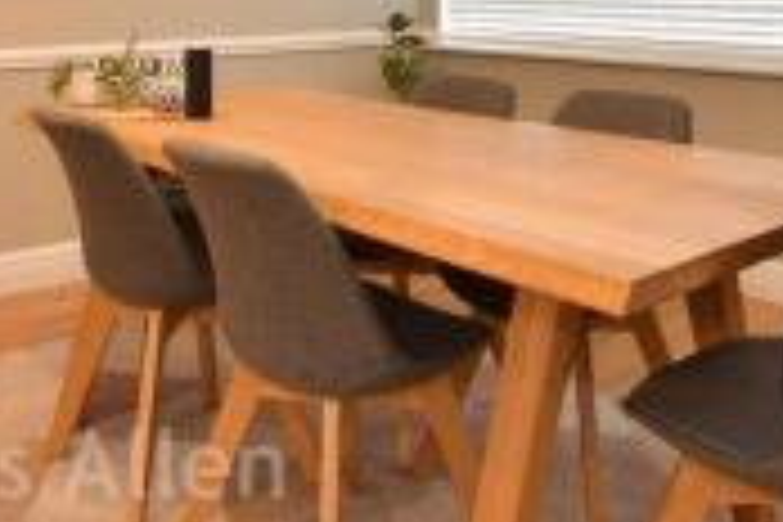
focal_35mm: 41
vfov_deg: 29.9
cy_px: -25
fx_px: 892
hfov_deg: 47.0
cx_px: 297
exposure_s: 3.8
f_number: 8
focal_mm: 10
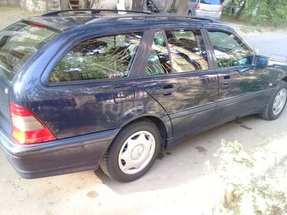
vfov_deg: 45.4
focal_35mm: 31
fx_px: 257
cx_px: 144
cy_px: 108
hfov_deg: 58.4
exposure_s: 1/40
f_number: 2.2
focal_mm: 3.3
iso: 100
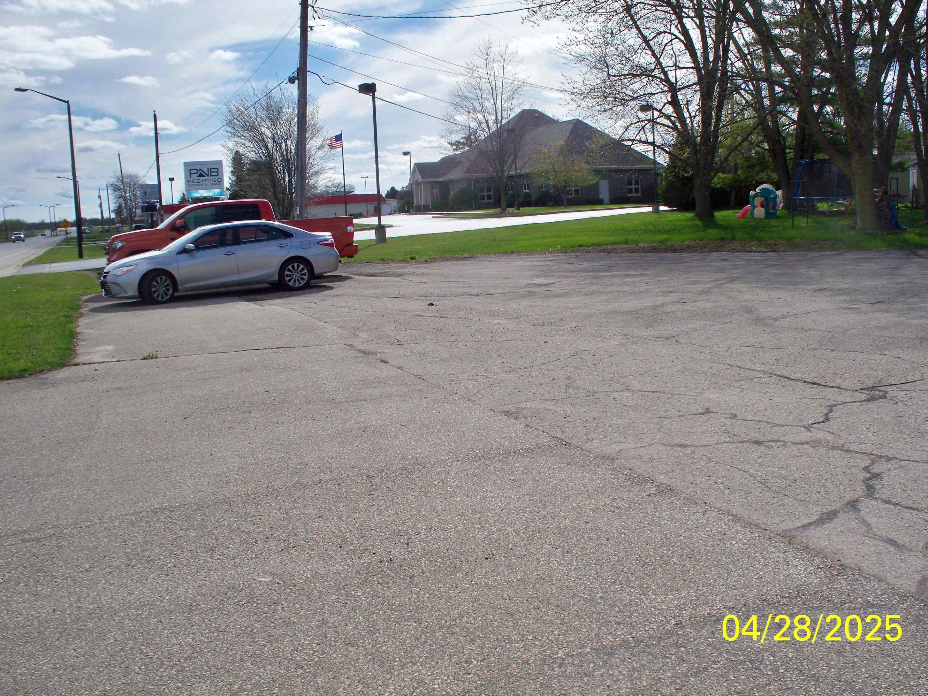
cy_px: 354
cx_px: 484
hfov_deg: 50.1
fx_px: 992
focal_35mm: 37
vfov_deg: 38.7
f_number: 4.8
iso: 125
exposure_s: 1/1250
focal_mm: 7.54
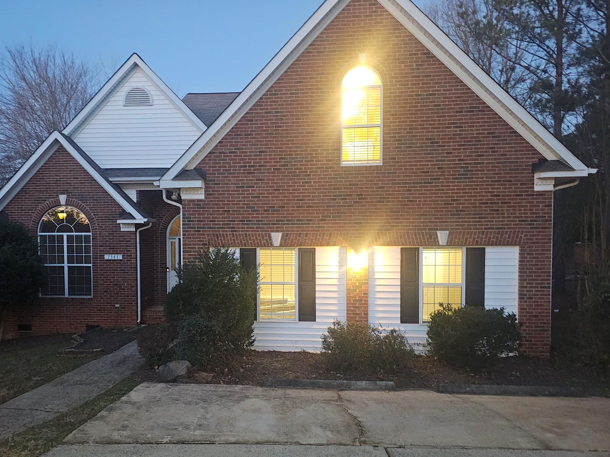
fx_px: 476
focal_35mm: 27
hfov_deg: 65.1
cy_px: 262
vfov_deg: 51.2
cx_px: 267
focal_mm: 6.3
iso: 320
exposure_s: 1/9.99
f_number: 1.7
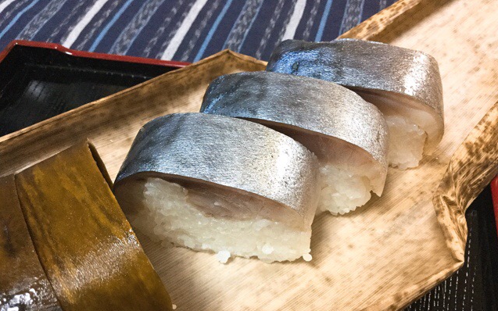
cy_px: 187
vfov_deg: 38.2
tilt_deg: -49.9
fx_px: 448
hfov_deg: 58.1
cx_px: 249
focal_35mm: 33
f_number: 2.4
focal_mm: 3.3
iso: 160
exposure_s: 1/30
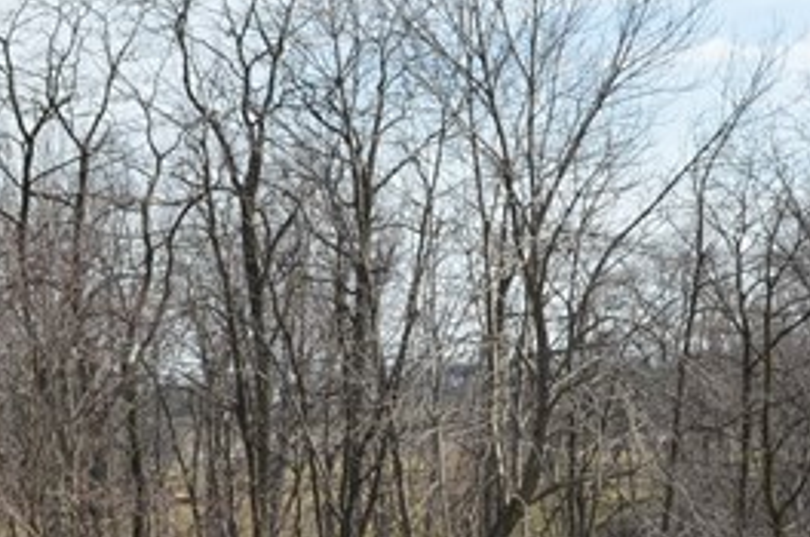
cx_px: 480
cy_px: 724
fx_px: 3054
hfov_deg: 15.1
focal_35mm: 136
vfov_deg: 9.8
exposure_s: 1/200
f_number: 8
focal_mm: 22
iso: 100
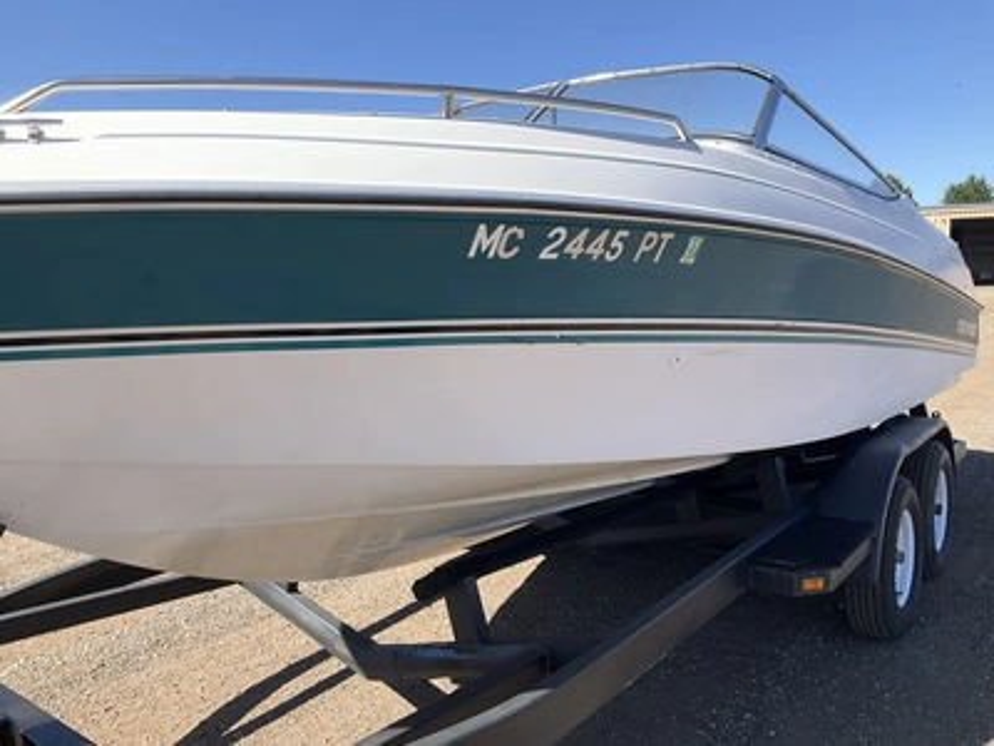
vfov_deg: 48.2
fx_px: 833
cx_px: 497
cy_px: 373
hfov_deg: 61.7
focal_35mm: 29
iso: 25
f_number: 1.8
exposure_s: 1/1144
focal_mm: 3
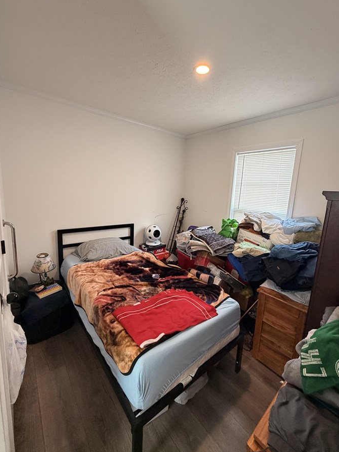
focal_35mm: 15
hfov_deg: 81.7
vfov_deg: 98.2
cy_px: 221
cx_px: 171
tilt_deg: -8.1
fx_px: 196
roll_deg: -3.2
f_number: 2.2
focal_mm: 2.22
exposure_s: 1/60
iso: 250
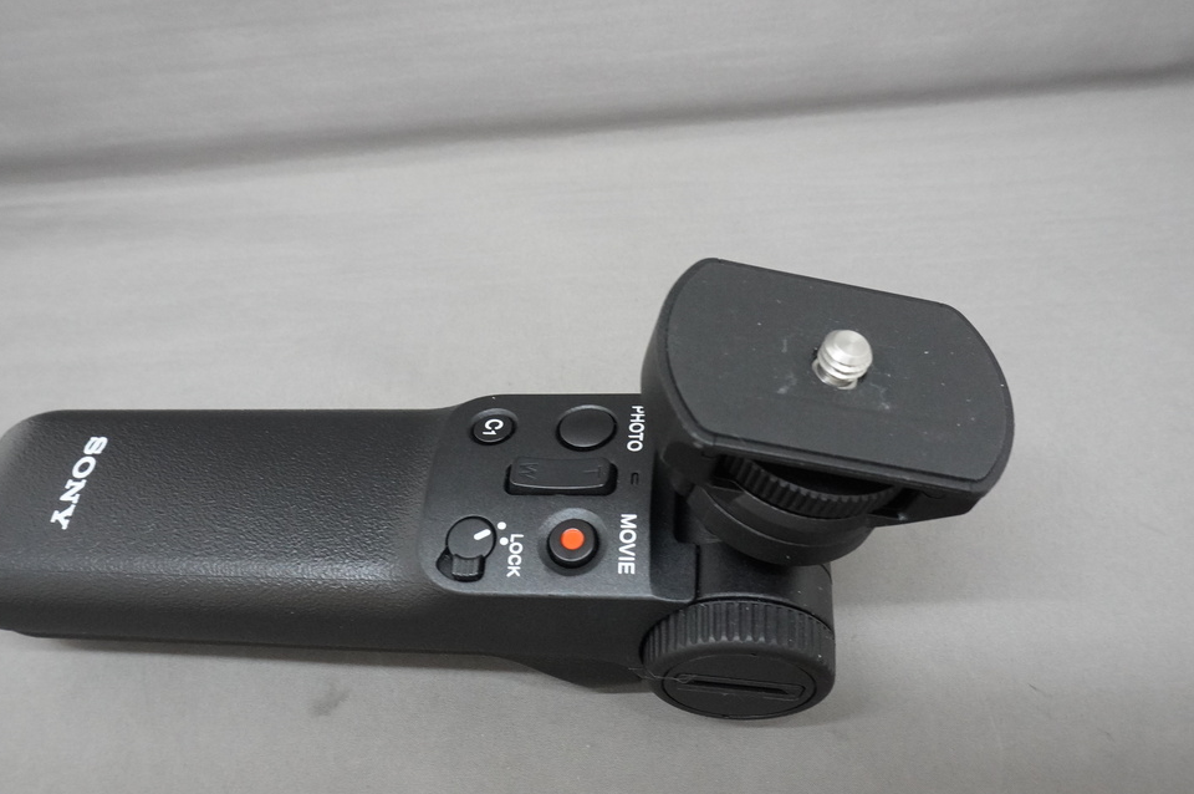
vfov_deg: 43.5
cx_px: 588
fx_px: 994
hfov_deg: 62.0
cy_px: 433
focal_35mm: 30
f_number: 11
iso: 3200
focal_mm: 16
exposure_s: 1/30
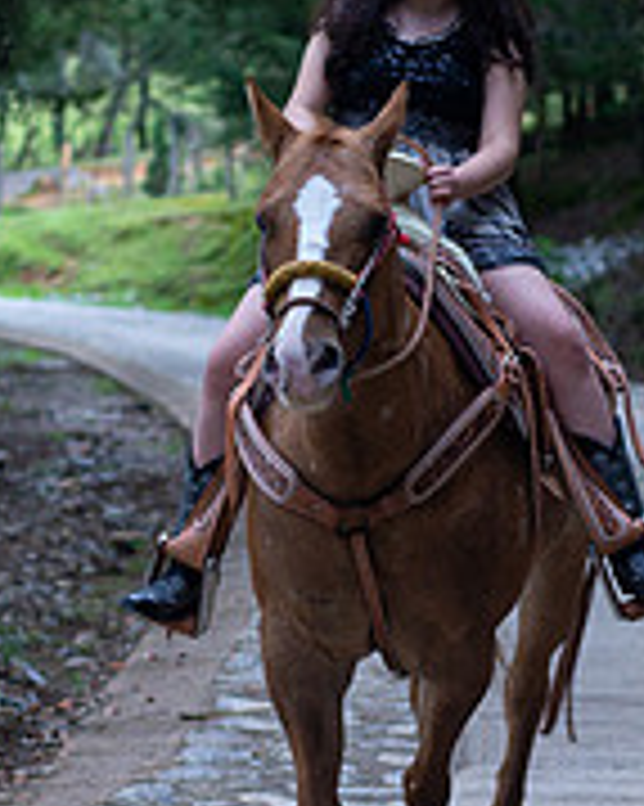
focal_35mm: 152
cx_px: 414
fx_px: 3624
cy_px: 453
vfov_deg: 12.7
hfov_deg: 10.1
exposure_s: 1/125
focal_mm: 50
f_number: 2.8
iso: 400
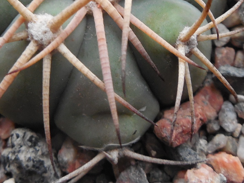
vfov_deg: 20.3
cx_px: 104
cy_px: -18
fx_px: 486
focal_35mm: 69
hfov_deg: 28.1
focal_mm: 5.6
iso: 400
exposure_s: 1/30
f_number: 3.6
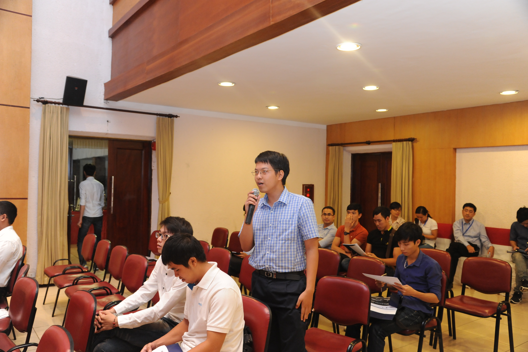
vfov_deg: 43.6
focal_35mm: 30
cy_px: 176
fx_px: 440
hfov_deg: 62.0
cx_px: 264
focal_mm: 30
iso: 3200
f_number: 5
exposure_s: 1/60
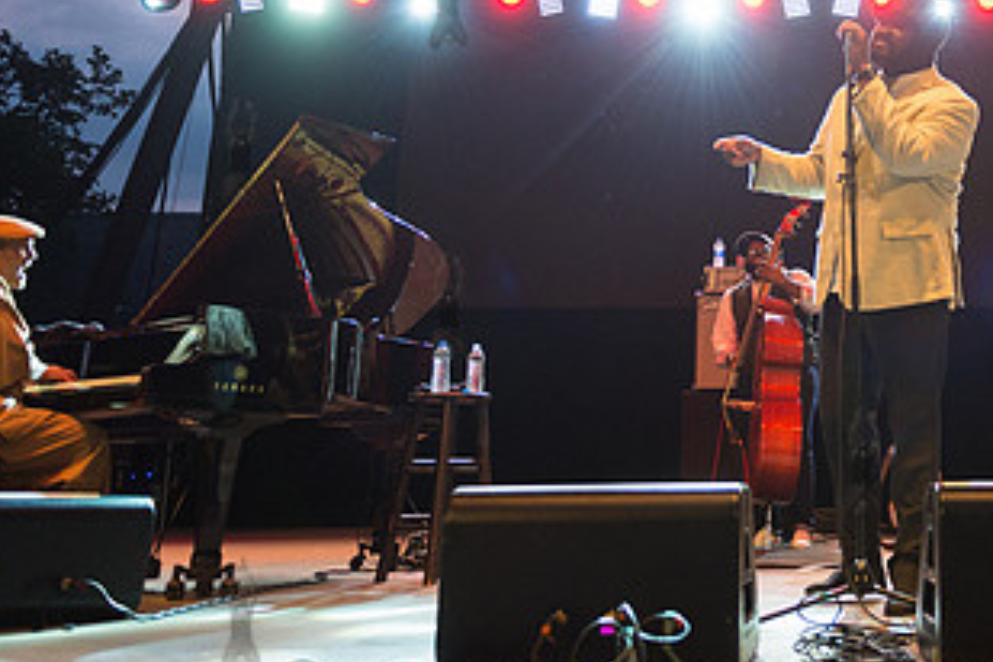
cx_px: 861
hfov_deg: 40.8
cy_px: 146
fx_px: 1241
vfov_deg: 29.3
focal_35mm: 45
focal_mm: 24
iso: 1600
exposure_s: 1/500
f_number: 3.2
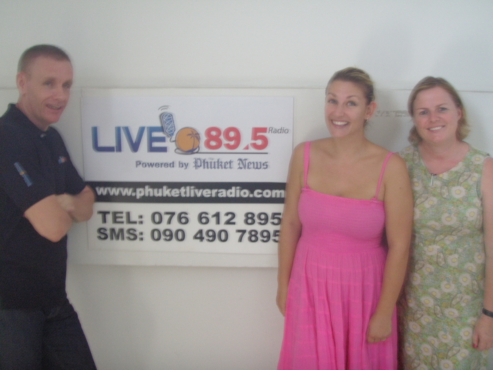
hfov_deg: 49.0
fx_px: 541
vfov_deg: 37.7
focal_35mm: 38
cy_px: 185
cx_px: 246
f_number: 3.5
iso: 250
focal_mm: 6.7
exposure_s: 1/4
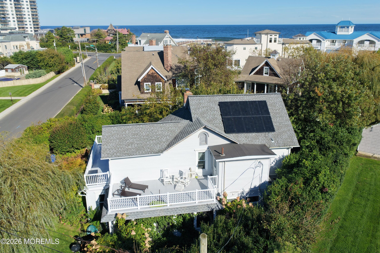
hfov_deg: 65.5
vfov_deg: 46.4
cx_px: 190
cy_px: 126
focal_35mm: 28
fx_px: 296
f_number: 2.8
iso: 100
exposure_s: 1/800
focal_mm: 14.45
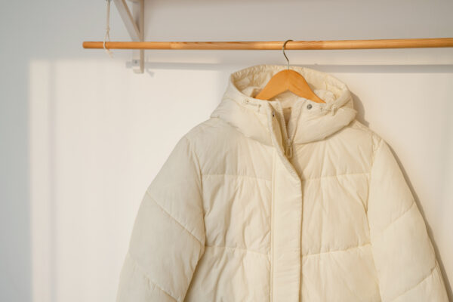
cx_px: 226
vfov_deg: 37.9
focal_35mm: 35
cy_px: 151
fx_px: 440
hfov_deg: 54.4
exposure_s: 1/200
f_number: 3.5
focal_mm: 35
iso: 125
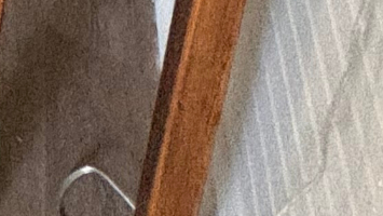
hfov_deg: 13.0
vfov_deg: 5.7
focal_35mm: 110
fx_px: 1118
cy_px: -975
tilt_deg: -10.5
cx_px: -607
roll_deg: -1.7
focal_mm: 2.22
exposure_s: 1/60
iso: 500
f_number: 2.2
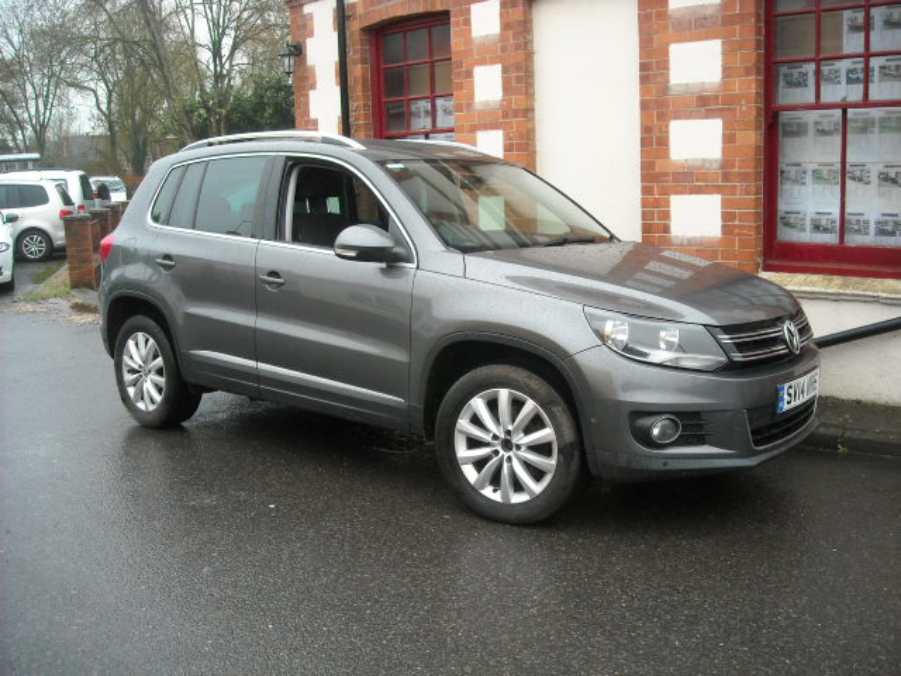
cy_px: 338
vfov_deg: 40.7
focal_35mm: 35
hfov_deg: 52.6
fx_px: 911
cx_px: 450
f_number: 2.8
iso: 248
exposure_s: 1/250
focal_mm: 5.7
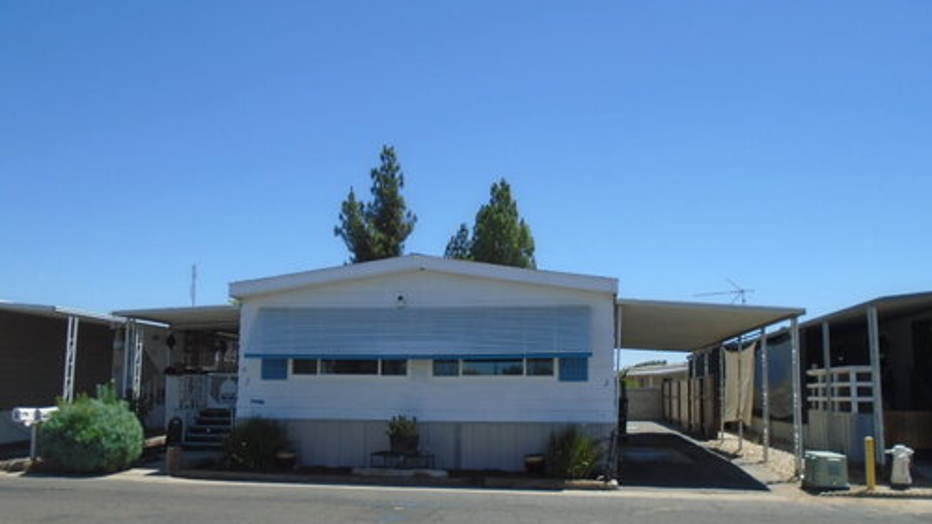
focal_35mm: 29
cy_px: 319
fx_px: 717
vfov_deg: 40.0
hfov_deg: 66.1
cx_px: 475
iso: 100
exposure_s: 1/250
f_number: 8
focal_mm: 4.6
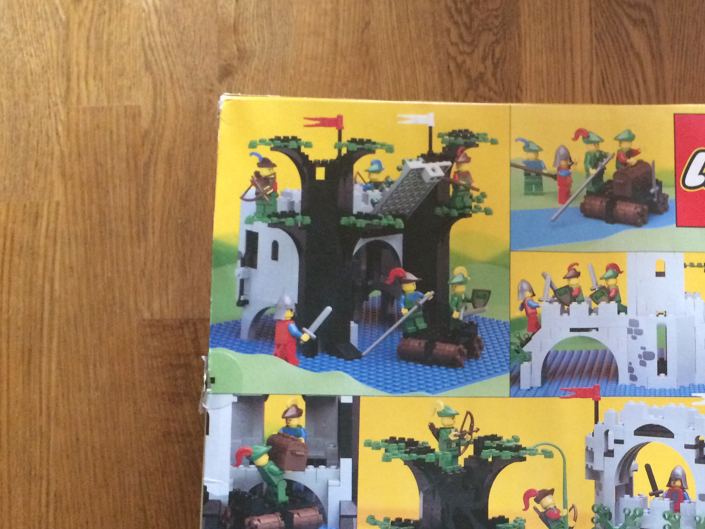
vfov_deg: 30.3
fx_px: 957
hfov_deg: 39.2
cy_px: 409
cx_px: 538
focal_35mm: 47
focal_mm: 4.12
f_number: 2.2
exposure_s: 1/24
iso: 320
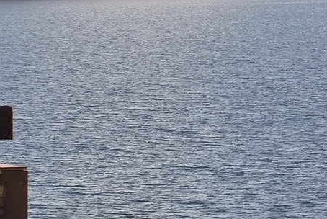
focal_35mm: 239
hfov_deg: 8.4
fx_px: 2174
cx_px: 474
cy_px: 81
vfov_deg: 5.8
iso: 100
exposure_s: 1/250
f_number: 8
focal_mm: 35
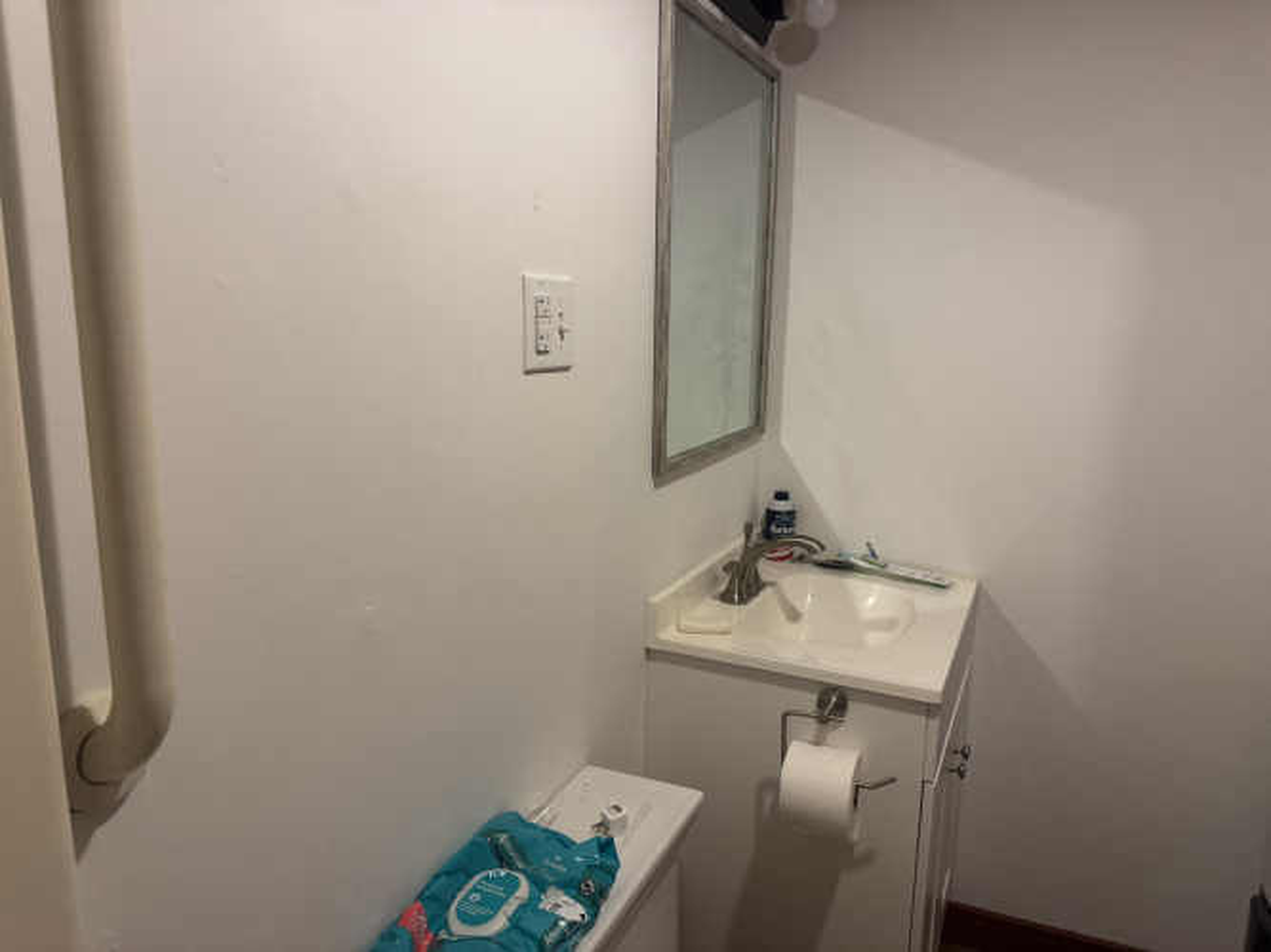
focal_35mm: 24
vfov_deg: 56.8
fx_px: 881
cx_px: 636
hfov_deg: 71.6
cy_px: 476
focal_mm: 6.76
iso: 200
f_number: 1.78
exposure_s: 1/60
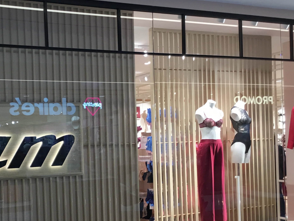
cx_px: 86
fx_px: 459
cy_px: 142
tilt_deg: +0.3
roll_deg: +2.1
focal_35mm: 54
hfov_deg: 35.0
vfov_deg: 26.9
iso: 32
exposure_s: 1/33
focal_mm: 3.3
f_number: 2.4
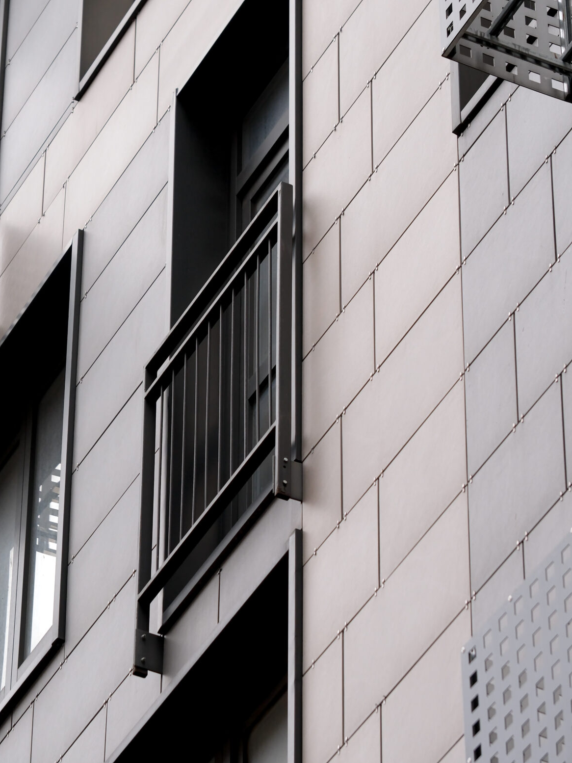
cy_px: 352
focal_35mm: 190
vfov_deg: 10.4
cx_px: 233
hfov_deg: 7.8
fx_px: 4187
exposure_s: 1/250
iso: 400
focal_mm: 80
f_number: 4
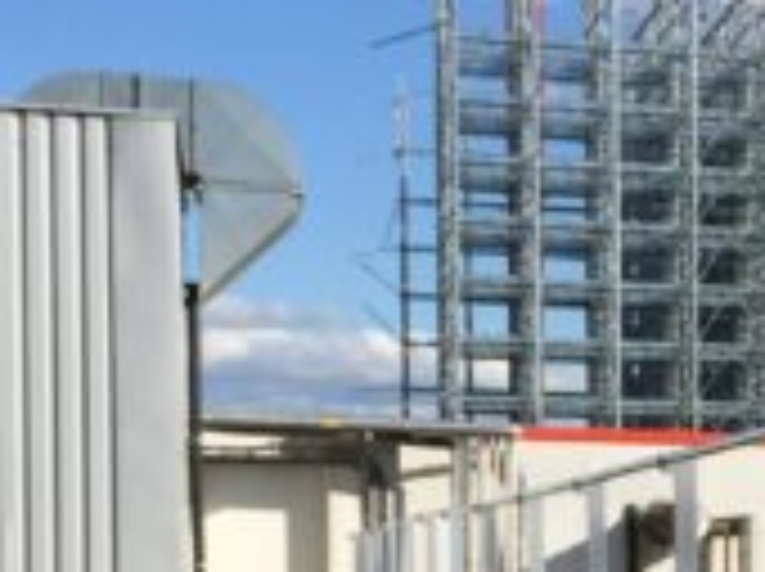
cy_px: 707
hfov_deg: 14.7
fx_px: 2714
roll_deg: -1.0
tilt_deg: -2.5
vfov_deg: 11.7
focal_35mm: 123
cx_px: 1220
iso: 32
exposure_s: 1/2326
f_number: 2.2
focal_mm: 4.15
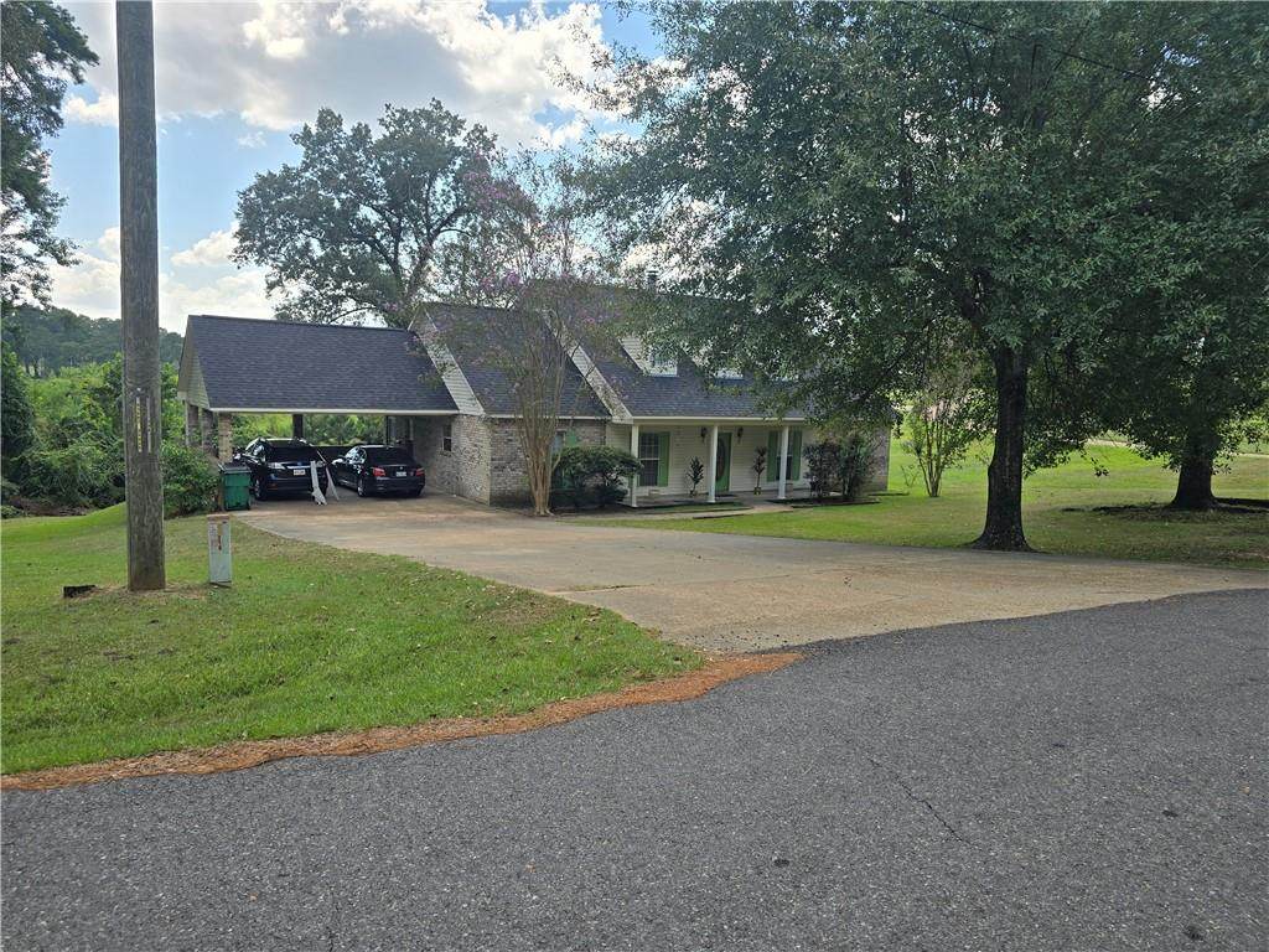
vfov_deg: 58.9
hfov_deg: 73.9
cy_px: 476
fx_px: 843
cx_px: 634
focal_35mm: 23
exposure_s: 1/378
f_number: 1.7
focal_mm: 6.3
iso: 12
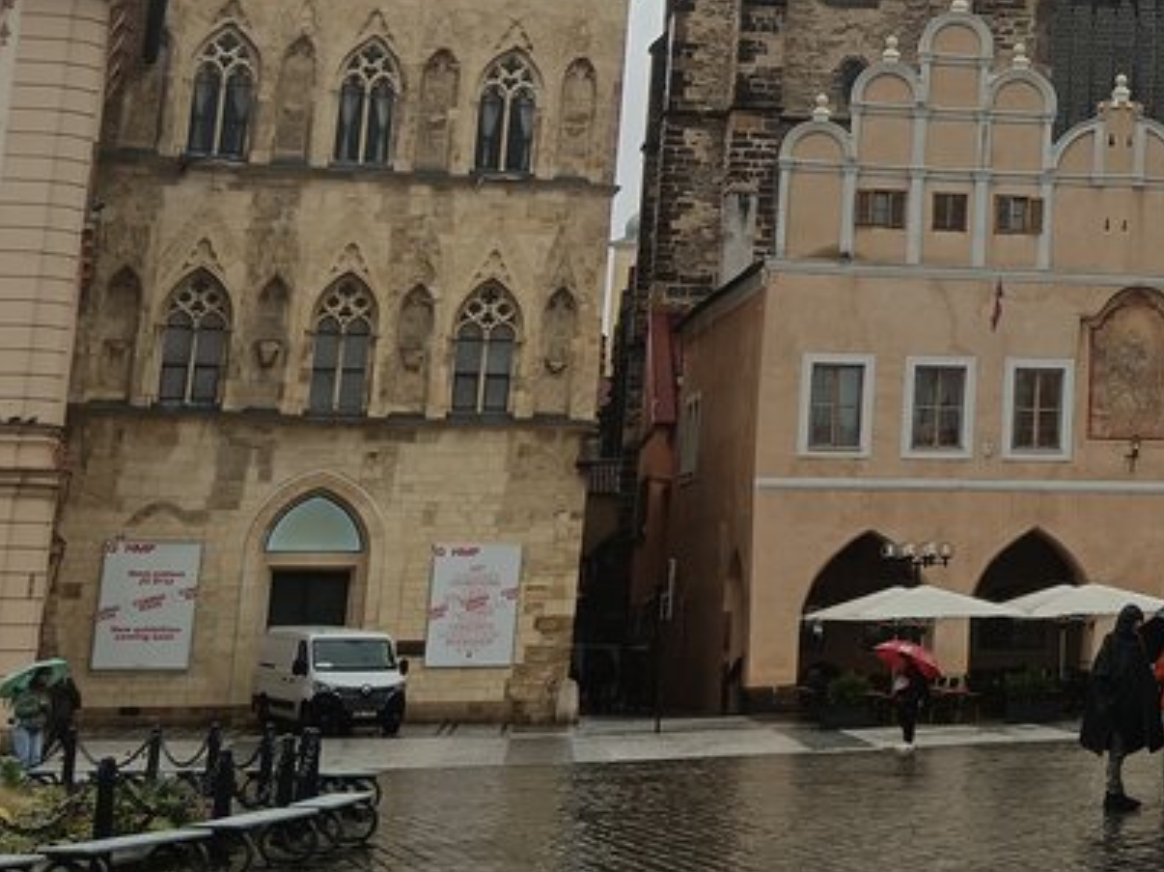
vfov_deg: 16.7
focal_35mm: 86
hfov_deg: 19.9
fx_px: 2890
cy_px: -38
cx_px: 1711
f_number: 1.9
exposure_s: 1/332
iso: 100
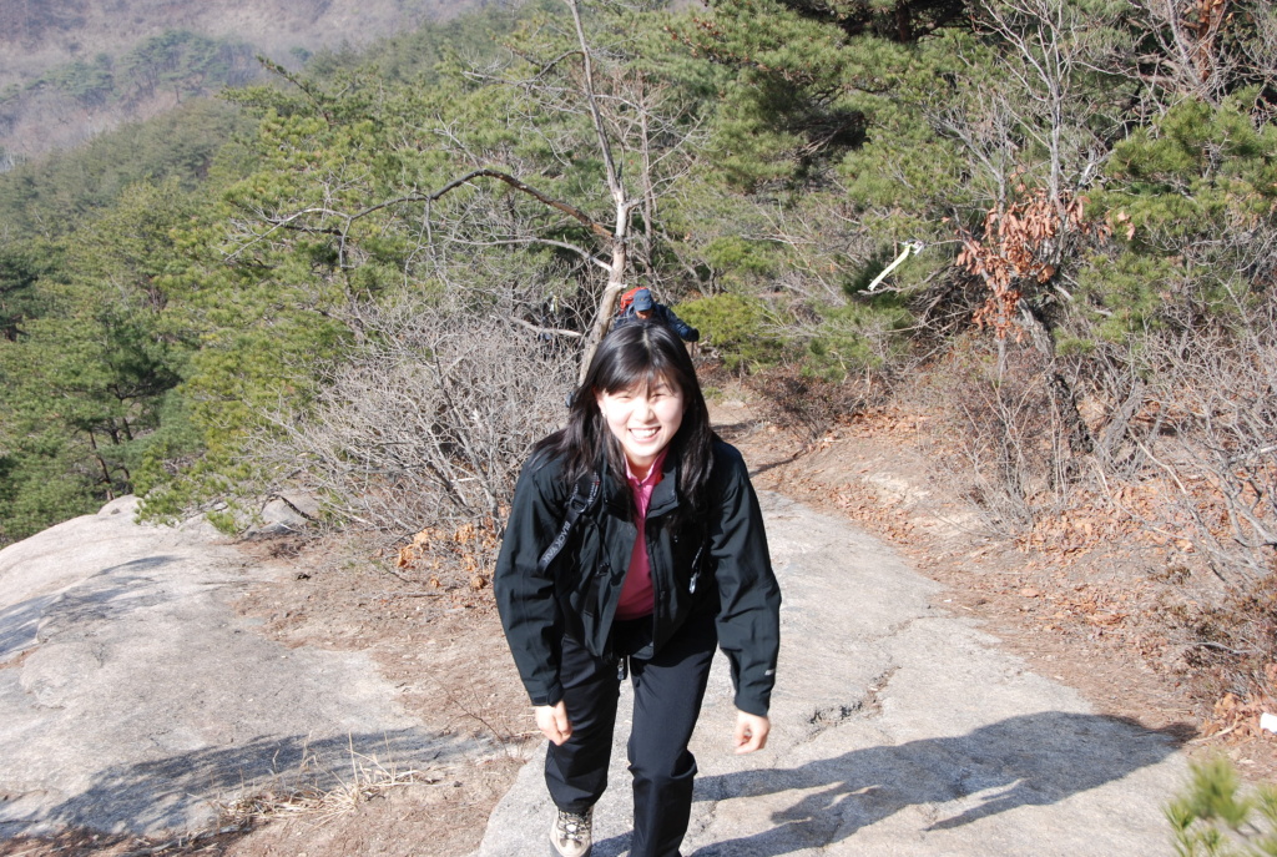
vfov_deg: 25.9
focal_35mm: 52
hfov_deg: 37.8
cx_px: 638
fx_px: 1866
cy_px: 428
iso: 100
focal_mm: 35
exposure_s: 1/160
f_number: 6.3
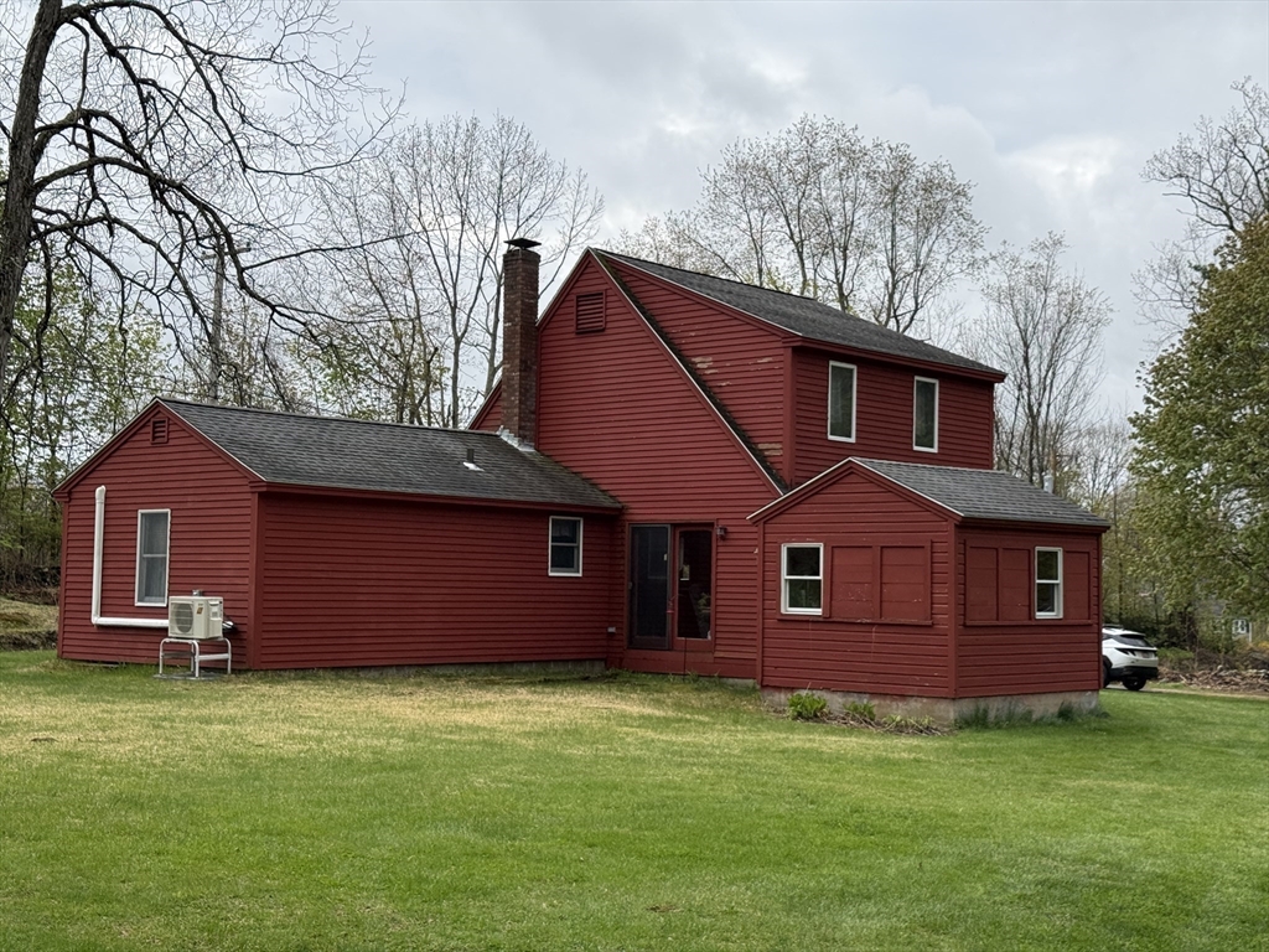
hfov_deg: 39.7
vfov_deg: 30.3
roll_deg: -0.9
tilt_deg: +3.4
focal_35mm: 48
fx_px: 1760
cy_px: 476
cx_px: 634
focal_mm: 6.76
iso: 64
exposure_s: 1/1883
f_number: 1.78
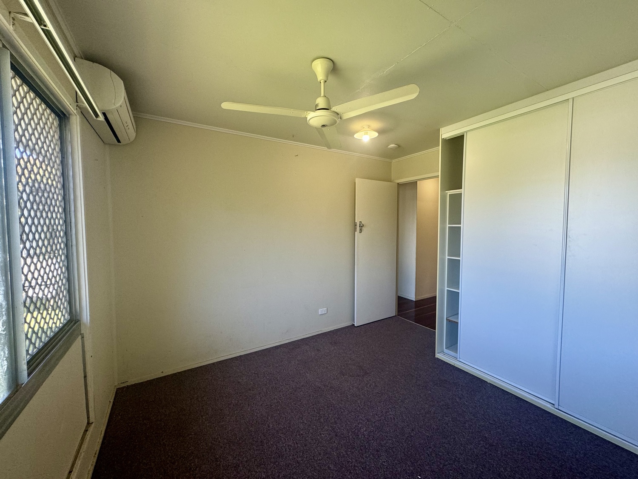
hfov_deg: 102.1
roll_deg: -0.1
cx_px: 319
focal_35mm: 14
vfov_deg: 85.7
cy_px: 240
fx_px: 258
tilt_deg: -1.9
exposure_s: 1/99
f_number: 2.2
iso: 125
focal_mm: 2.22
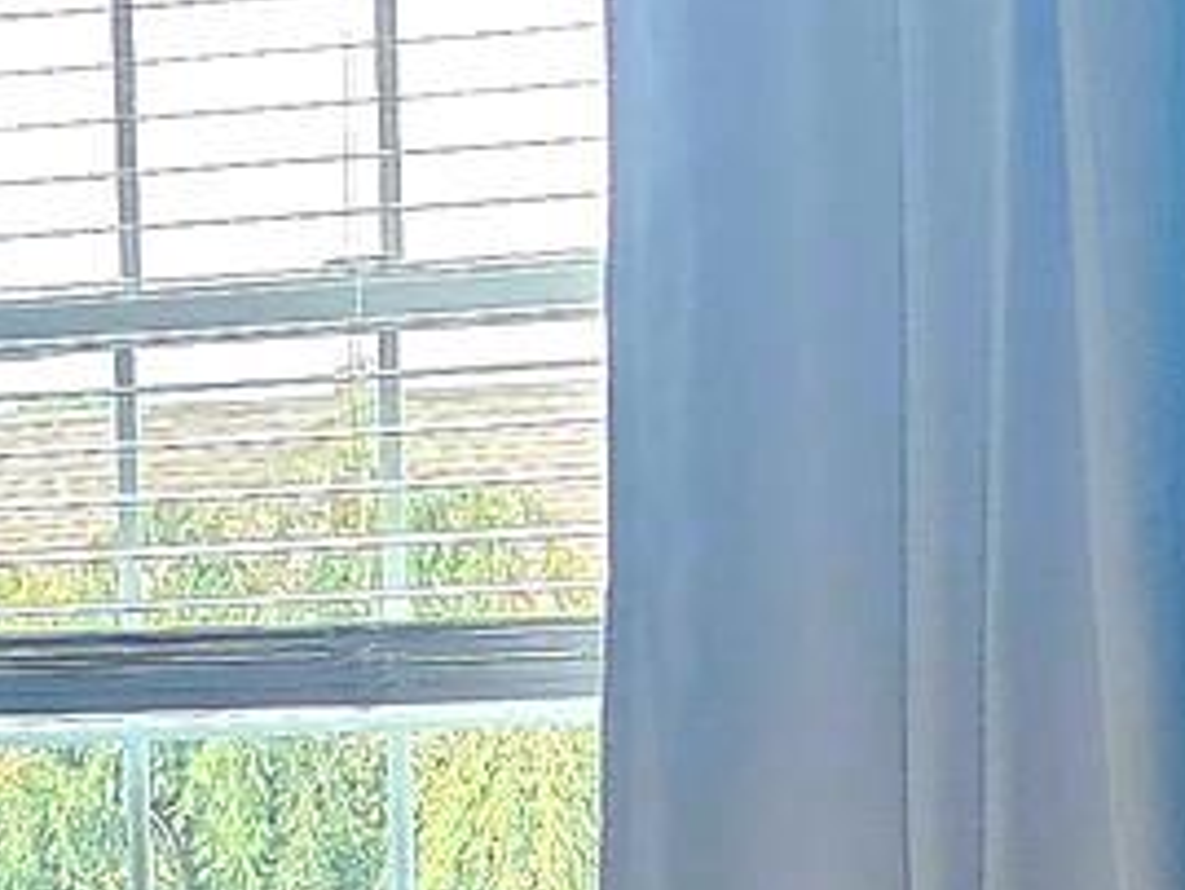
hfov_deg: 10.6
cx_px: -1004
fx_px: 5993
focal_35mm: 175
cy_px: 1084
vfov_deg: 8.4
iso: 125
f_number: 1.8
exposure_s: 1/120
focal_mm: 6.4
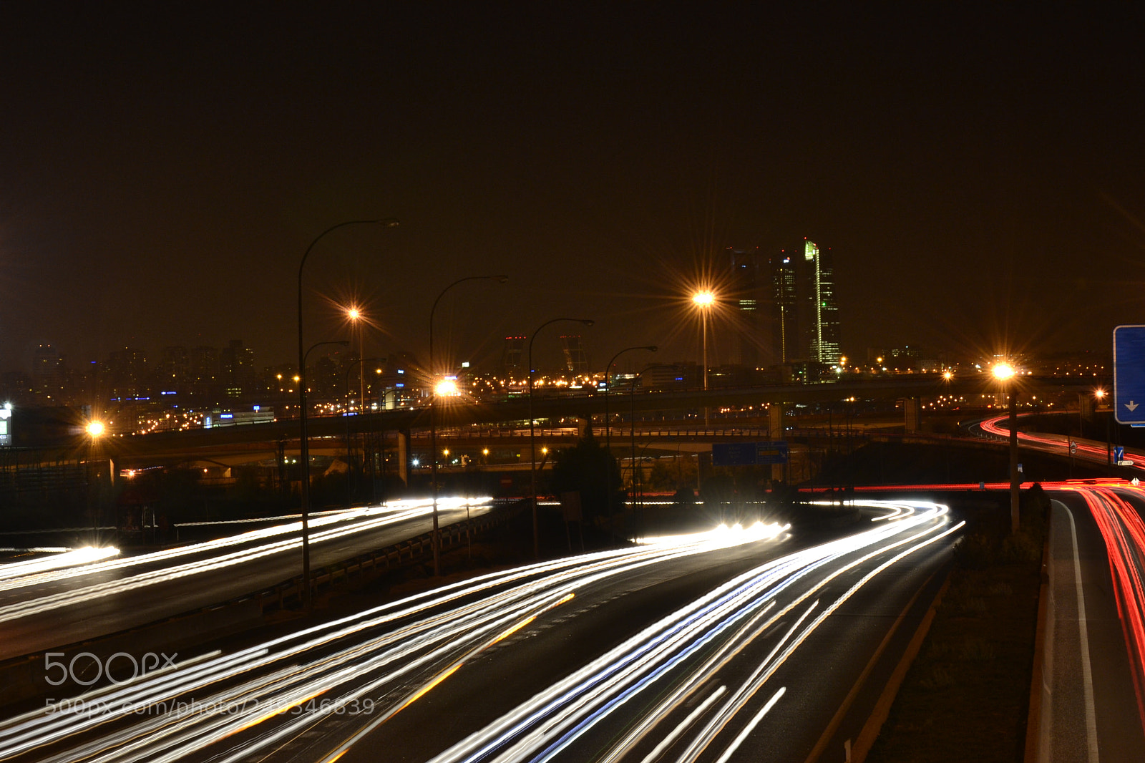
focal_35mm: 82
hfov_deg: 24.6
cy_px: 382
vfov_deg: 16.5
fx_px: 2623
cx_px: 572
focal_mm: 55
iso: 400
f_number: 18
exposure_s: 14.7
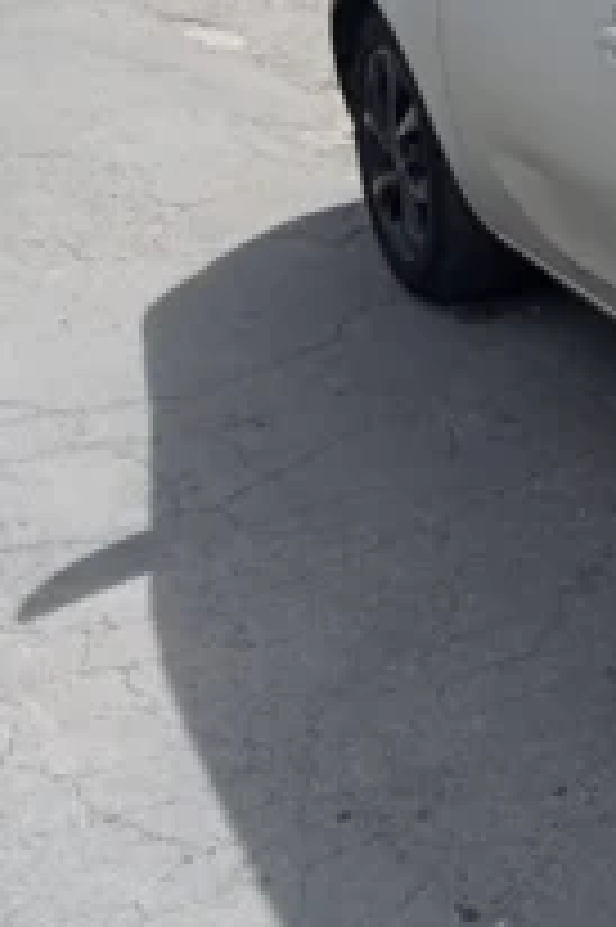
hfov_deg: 13.3
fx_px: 2185
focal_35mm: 85
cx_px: 1313
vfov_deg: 23.6
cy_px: 184
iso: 100
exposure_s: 1/939
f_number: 2.2
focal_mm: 3.46
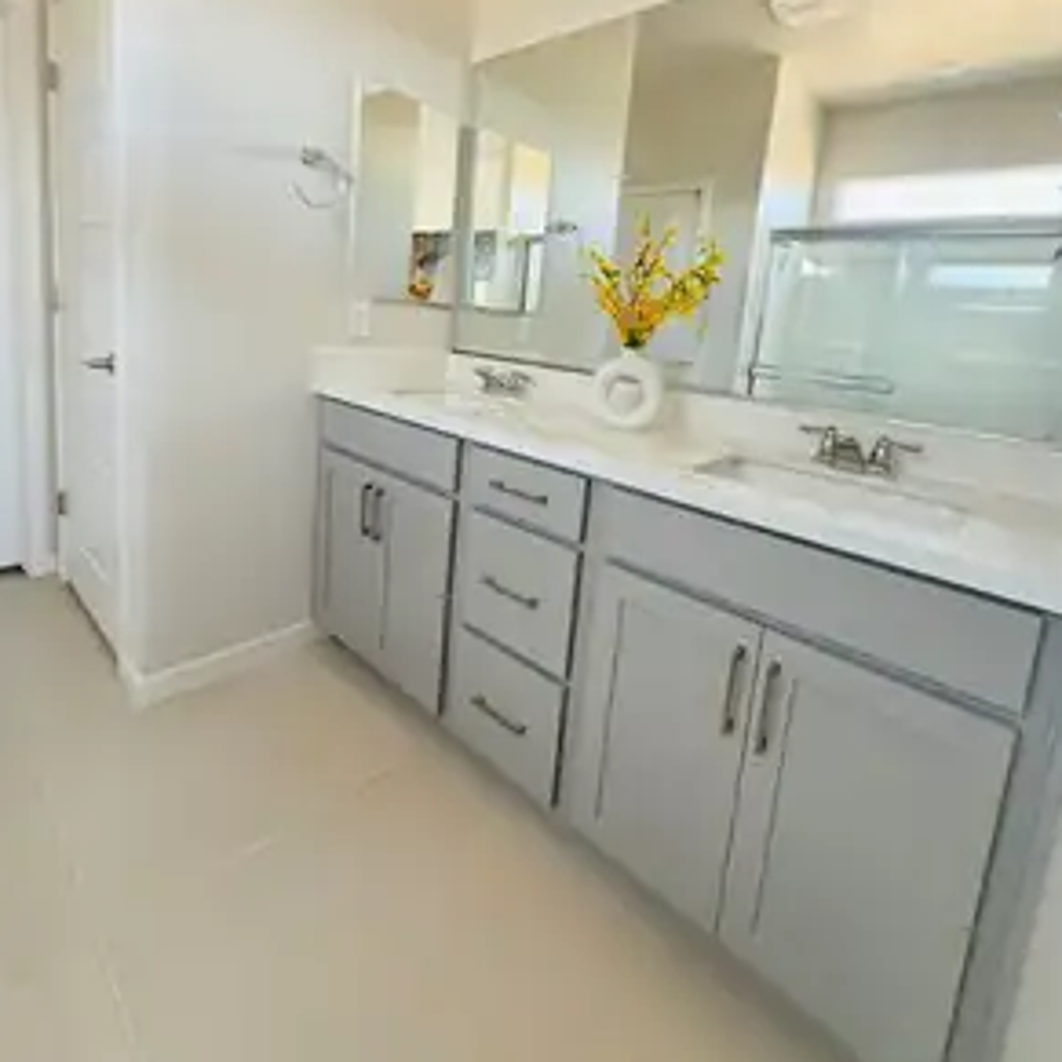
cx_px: 526
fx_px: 590
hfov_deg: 84.0
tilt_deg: -6.6
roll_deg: -4.8
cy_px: 401
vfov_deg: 82.5
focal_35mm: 17
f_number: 2.2
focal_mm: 2.22
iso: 320
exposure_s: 1/99
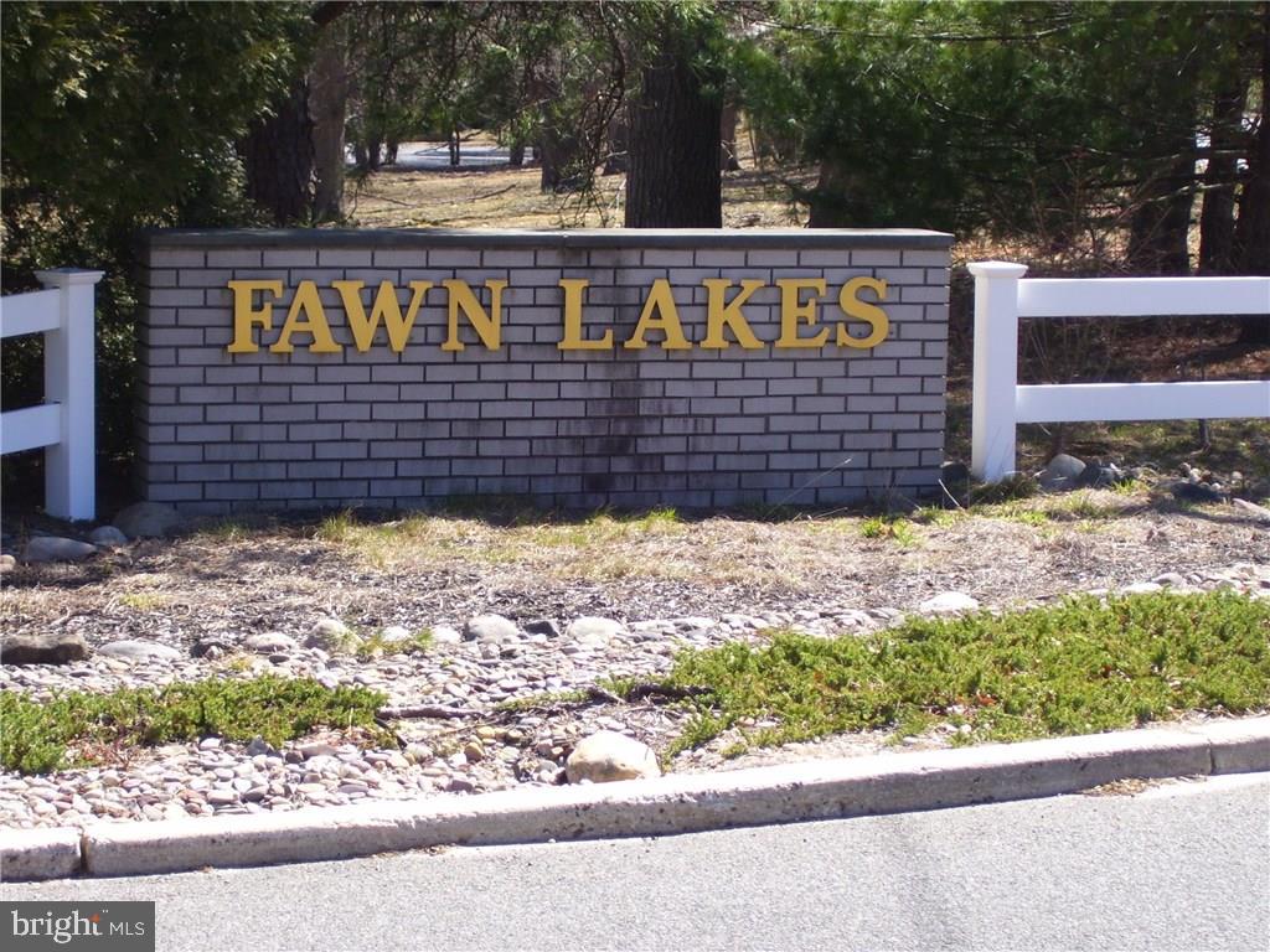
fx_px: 4072
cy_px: 476
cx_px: 635
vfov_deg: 13.3
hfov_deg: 17.7
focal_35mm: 111
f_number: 4.6
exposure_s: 1/250
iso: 80
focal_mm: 18
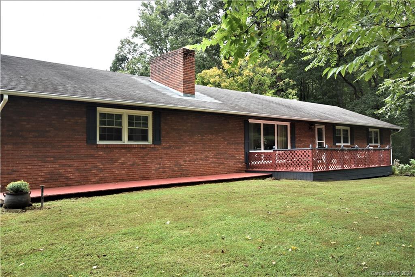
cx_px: 208
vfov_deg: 43.6
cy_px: 138
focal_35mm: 30
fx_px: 346
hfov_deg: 61.9
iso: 450
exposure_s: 1/60
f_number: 5.6
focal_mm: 20
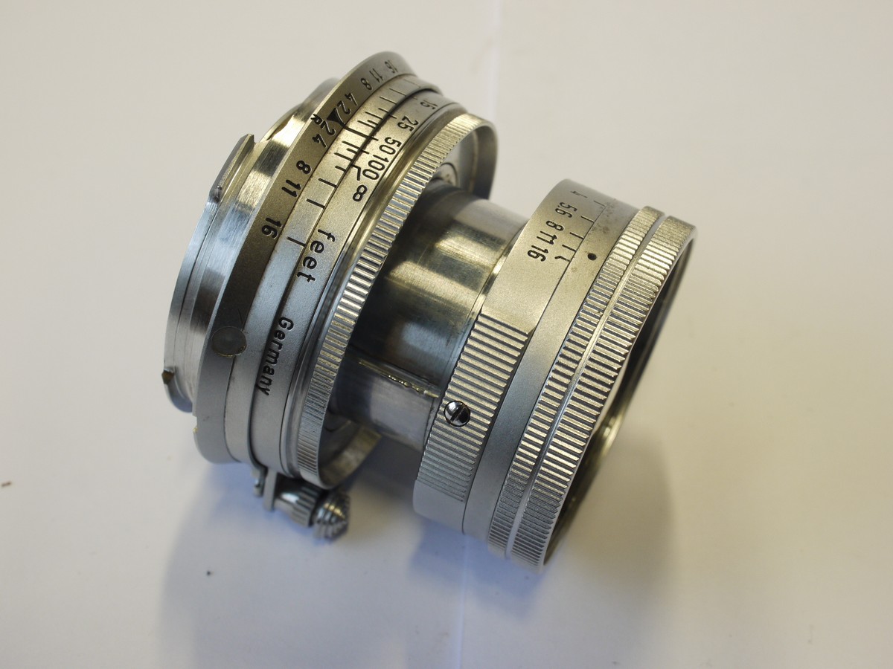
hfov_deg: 32.2
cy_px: 334
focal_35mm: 60
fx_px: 1548
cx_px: 446
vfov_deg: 24.4
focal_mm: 30
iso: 400
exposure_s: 1/15
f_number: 10
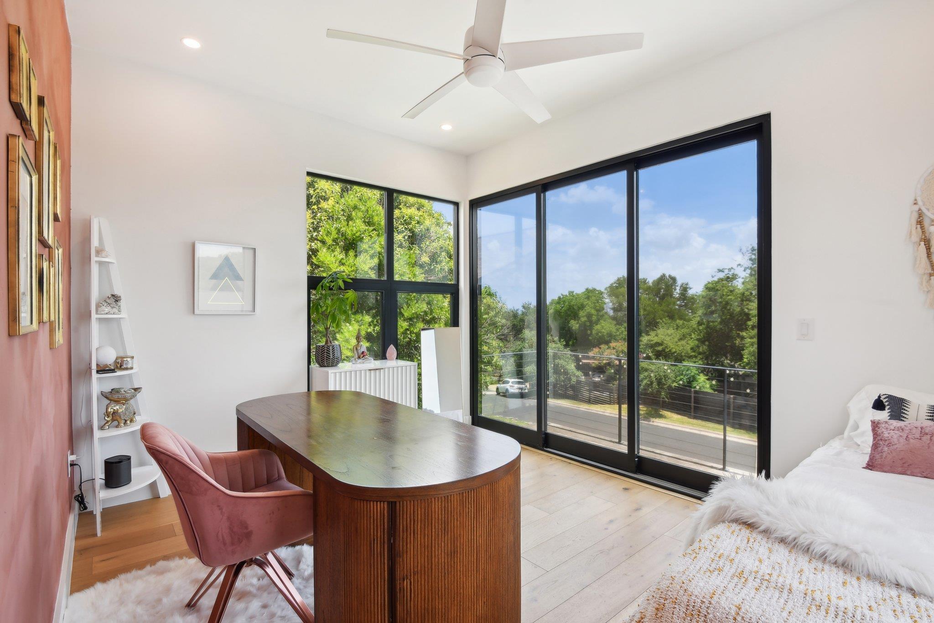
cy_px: 312
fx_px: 415
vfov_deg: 73.8
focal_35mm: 16
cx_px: 467
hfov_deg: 96.7
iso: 400
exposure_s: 1/80
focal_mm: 16
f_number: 8
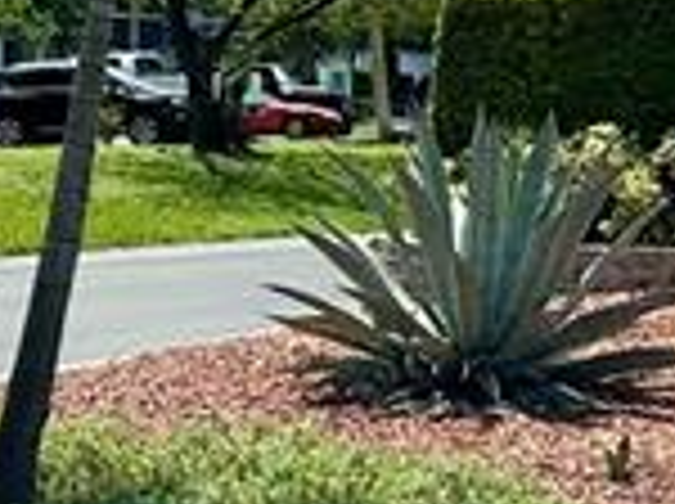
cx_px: 387
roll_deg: -0.6
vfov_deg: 9.0
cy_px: 72
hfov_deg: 12.1
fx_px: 3193
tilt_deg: -0.2
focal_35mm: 164
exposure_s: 1/7042
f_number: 1.78
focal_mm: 6.86
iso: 80
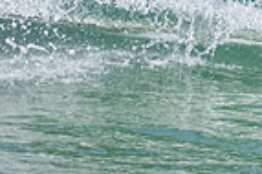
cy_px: -129
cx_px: 440
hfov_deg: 0.8
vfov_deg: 0.6
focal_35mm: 2435
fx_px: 17701
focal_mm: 400
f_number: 5.6
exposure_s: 1/2000
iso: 450
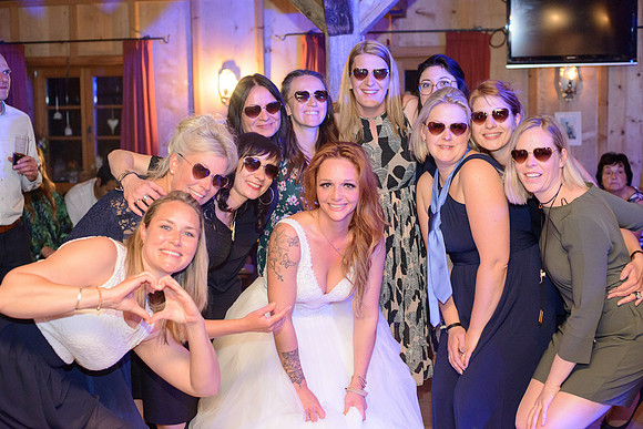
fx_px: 893
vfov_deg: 27.0
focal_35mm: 50
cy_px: 214
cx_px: 322
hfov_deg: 39.6
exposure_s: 1/60
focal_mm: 50
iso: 3200
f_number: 4
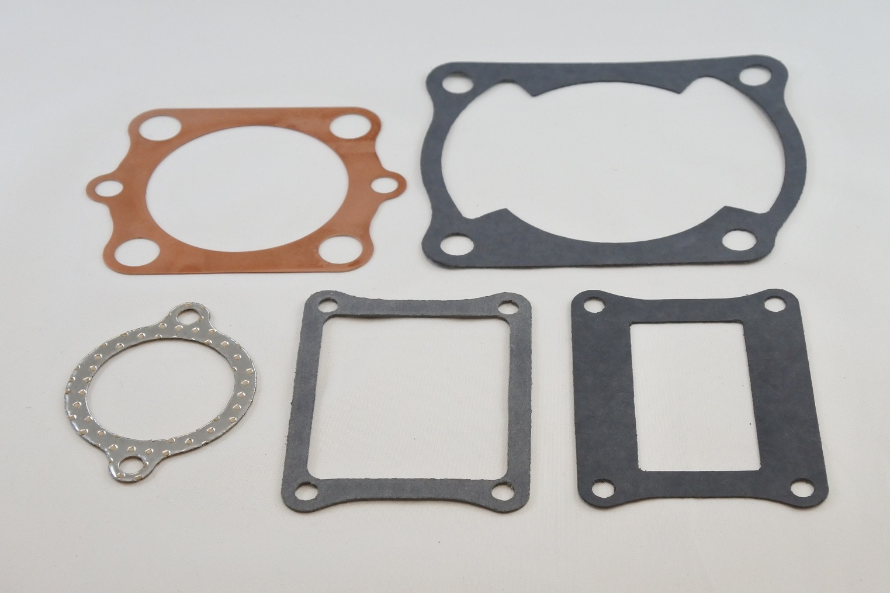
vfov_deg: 22.6
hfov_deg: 33.4
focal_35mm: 60
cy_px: 296
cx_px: 445
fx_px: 1483
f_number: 4.8
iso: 400
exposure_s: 1/125
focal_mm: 22.3
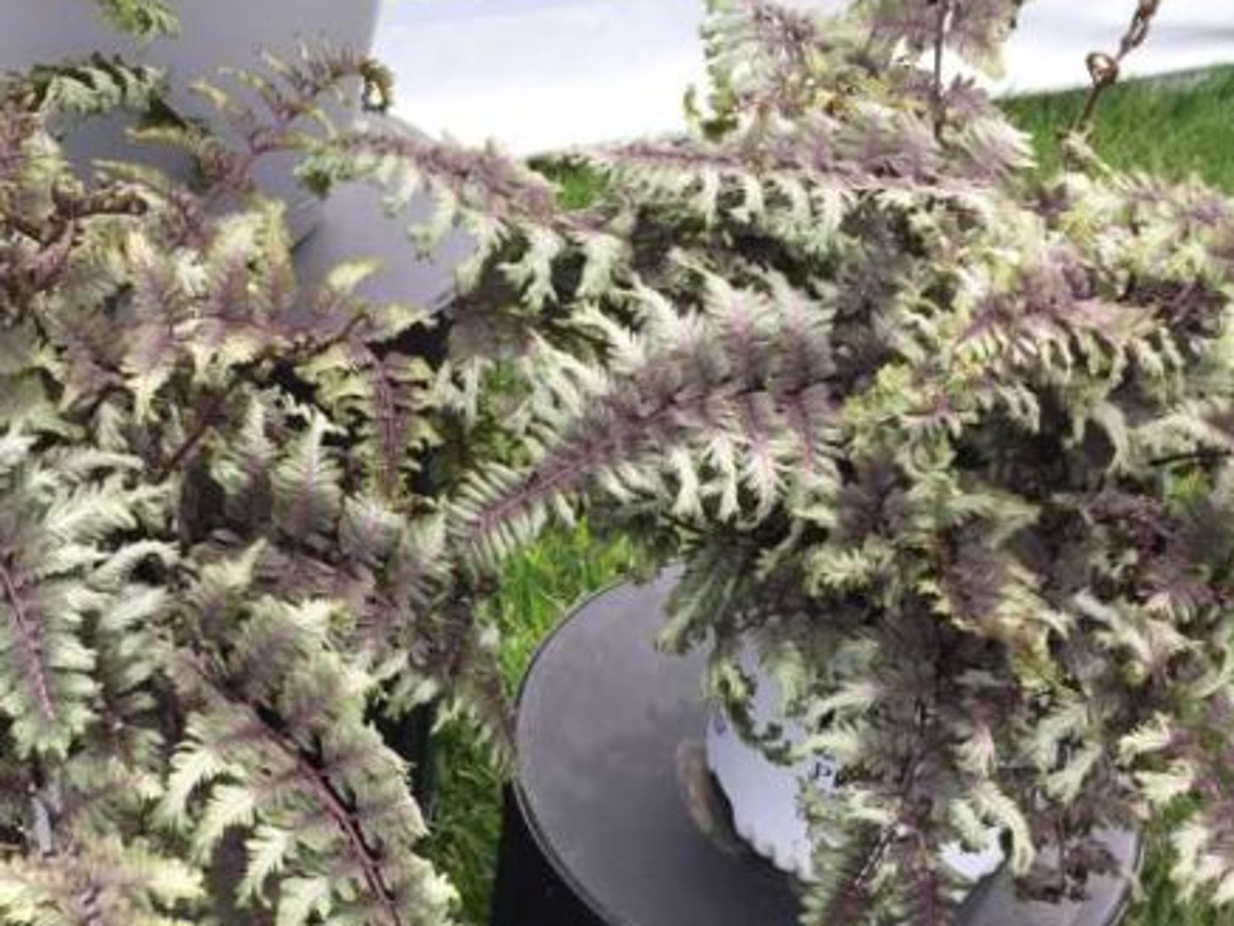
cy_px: 697
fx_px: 1819
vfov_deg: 28.2
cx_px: 542
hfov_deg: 37.4
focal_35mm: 51
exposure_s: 1/370
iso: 32
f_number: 2.2
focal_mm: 4.15
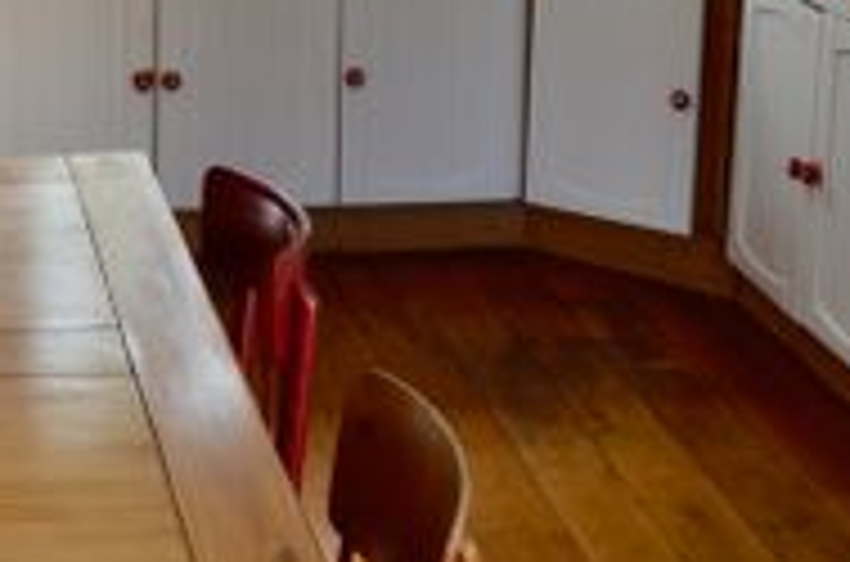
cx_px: -36
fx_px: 2237
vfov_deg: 14.1
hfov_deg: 20.7
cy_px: -29
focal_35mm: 95
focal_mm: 20
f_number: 4.5
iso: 400
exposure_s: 1/80
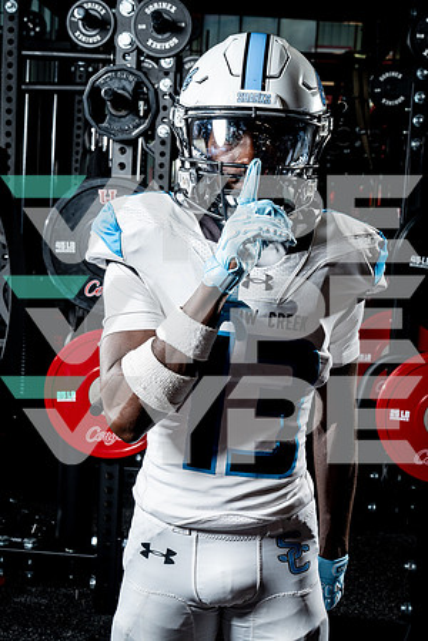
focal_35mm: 50
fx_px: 892
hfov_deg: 27.0
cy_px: 320
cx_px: 214
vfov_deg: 39.6
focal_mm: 50
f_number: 9
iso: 640
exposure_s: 1/250
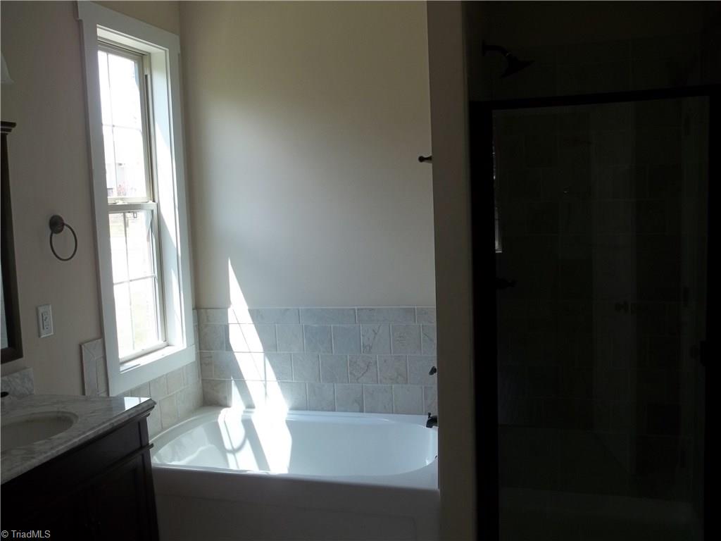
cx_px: 360
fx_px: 687
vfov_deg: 42.9
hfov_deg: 55.4
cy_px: 270
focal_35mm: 33
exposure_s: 1/60
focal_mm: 5.9
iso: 64
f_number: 3.3
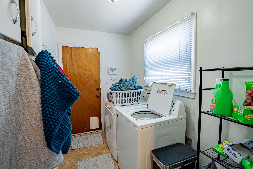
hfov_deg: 96.7
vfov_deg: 73.8
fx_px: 113
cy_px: 84
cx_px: 126
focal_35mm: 16
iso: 400
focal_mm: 16
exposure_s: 1/160
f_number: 8
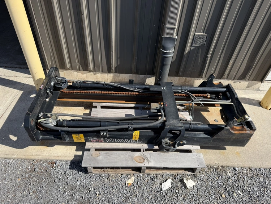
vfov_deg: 56.8
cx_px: 136
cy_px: 102
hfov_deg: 71.6
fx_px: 188
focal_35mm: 24
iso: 80
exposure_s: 1/2703
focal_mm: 6.76
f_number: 1.78
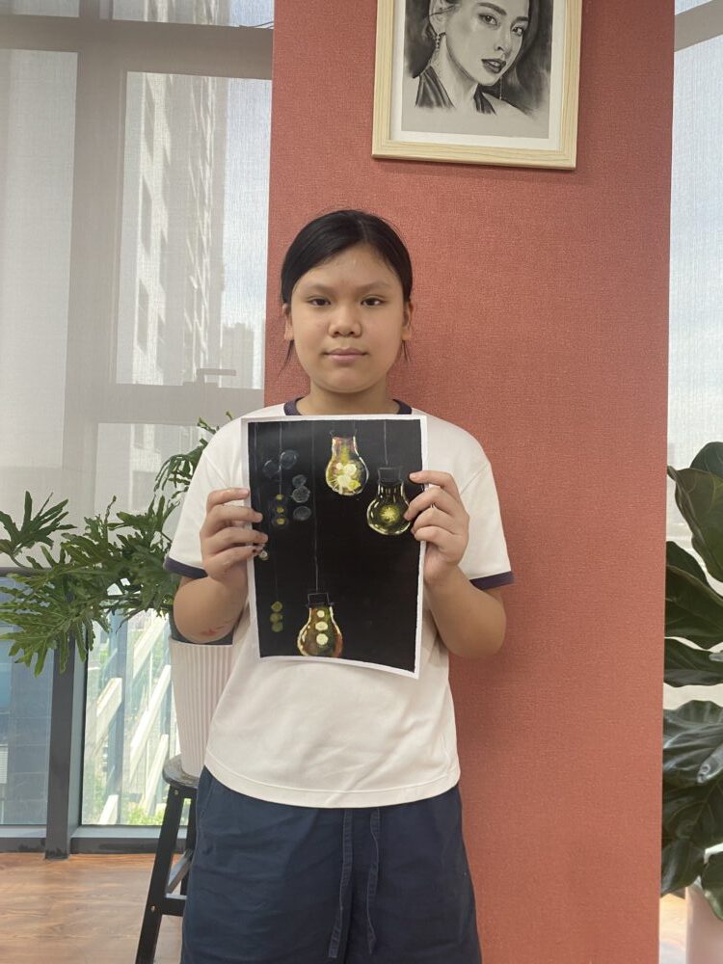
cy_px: 482
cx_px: 362
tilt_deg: +1.6
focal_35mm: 26
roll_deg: -2.2
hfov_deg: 53.1
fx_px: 724
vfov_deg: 67.3
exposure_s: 1/50
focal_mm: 4.25
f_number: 1.8
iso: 80
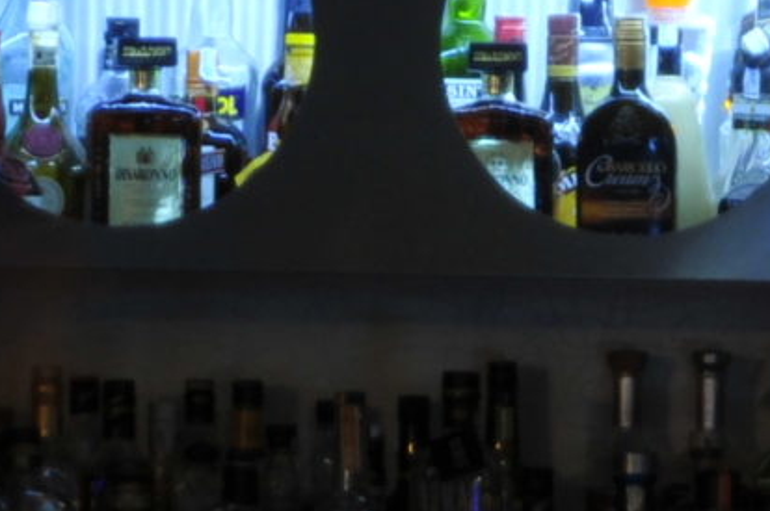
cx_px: 909
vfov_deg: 3.0
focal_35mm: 464
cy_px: 217
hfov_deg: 4.4
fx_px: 9913
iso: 200
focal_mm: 50
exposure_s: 6
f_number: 22
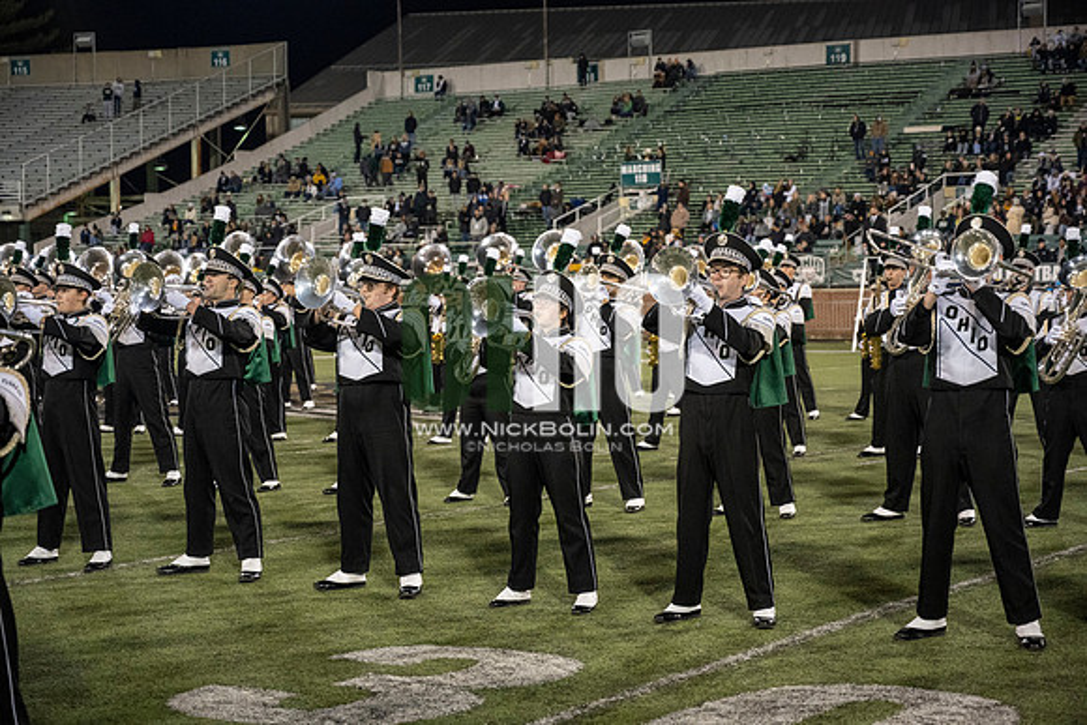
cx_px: 544
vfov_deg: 19.5
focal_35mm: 70
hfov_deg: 28.8
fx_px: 2114
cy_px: 362
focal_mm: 70
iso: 2000
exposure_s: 1/500
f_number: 4
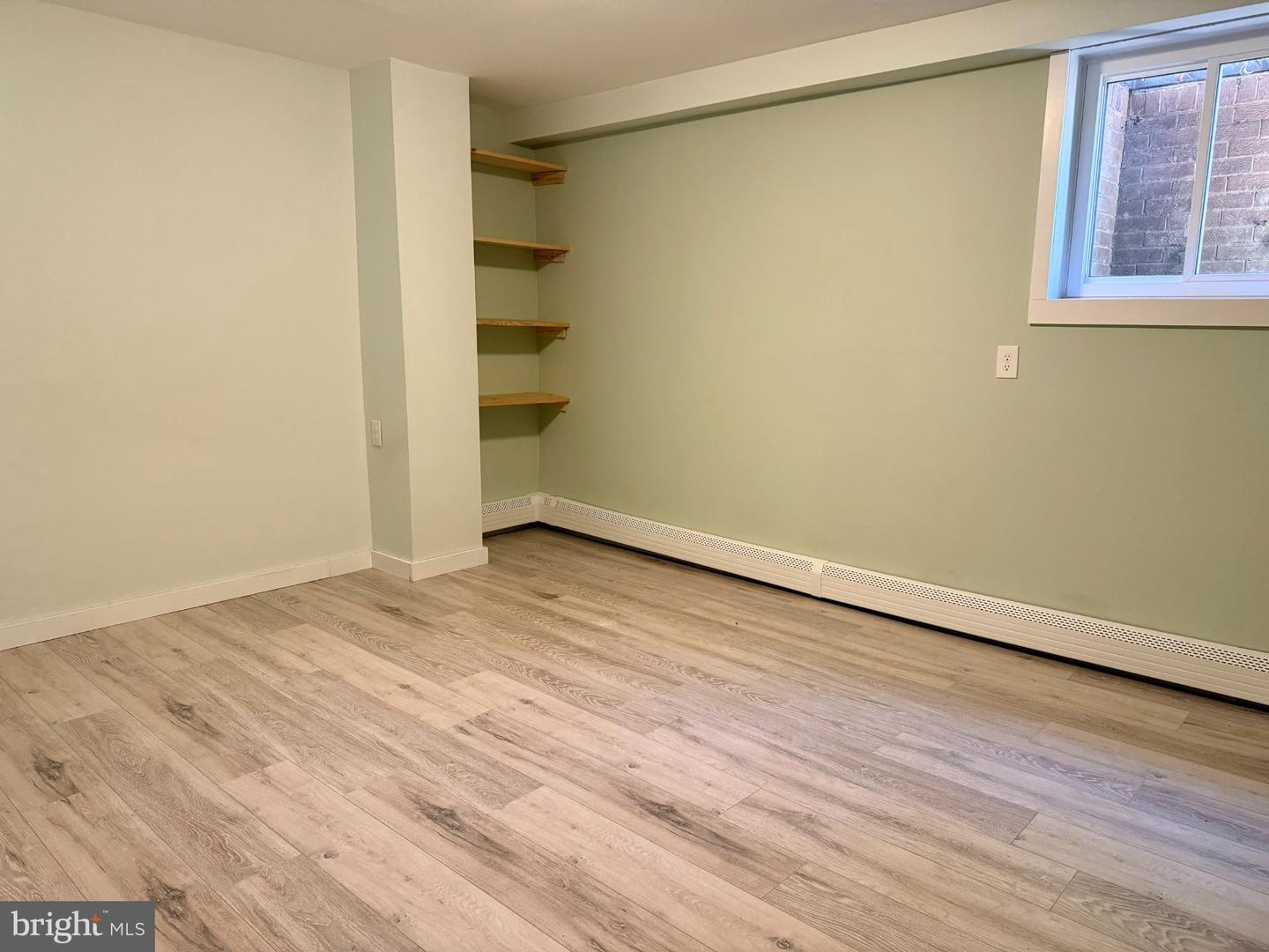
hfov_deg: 71.6
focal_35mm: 24
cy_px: 476
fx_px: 880
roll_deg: -0.9
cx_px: 634
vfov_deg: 56.8
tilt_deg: -9.7
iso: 320
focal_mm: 6.76
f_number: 1.78
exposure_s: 1/60
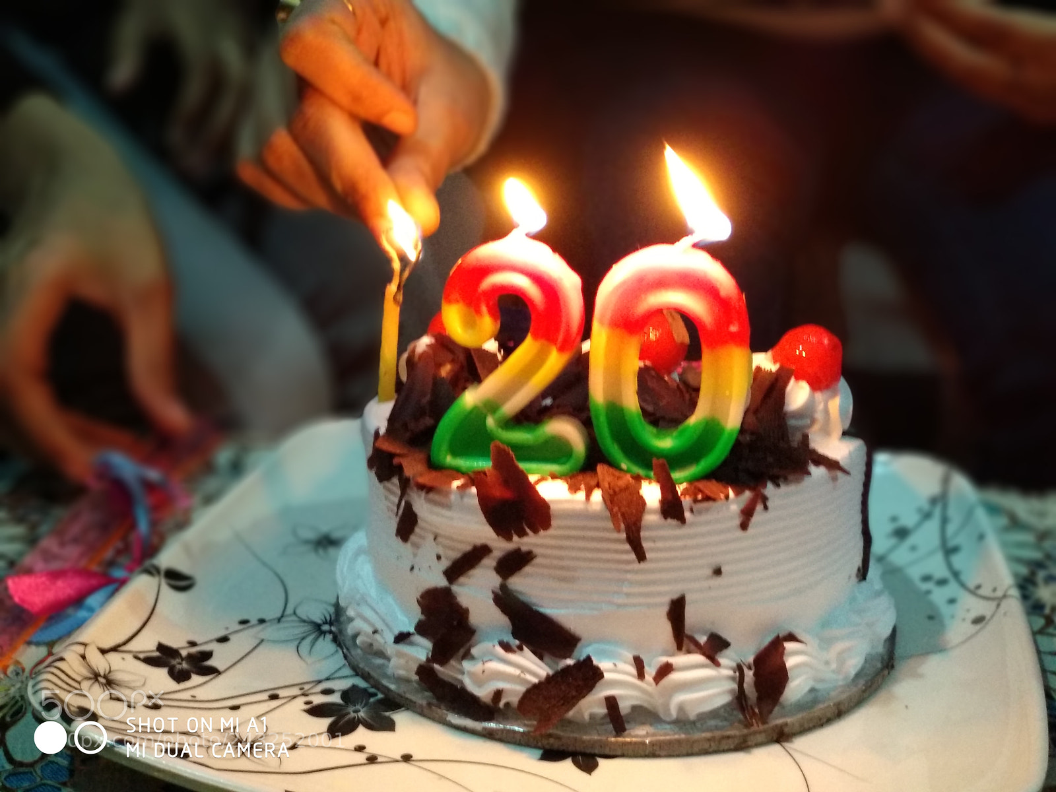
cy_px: 396
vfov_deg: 28.0
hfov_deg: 36.8
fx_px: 1586
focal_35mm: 52
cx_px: 528
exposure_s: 1/30
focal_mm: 5.99
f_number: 2.6
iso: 1600
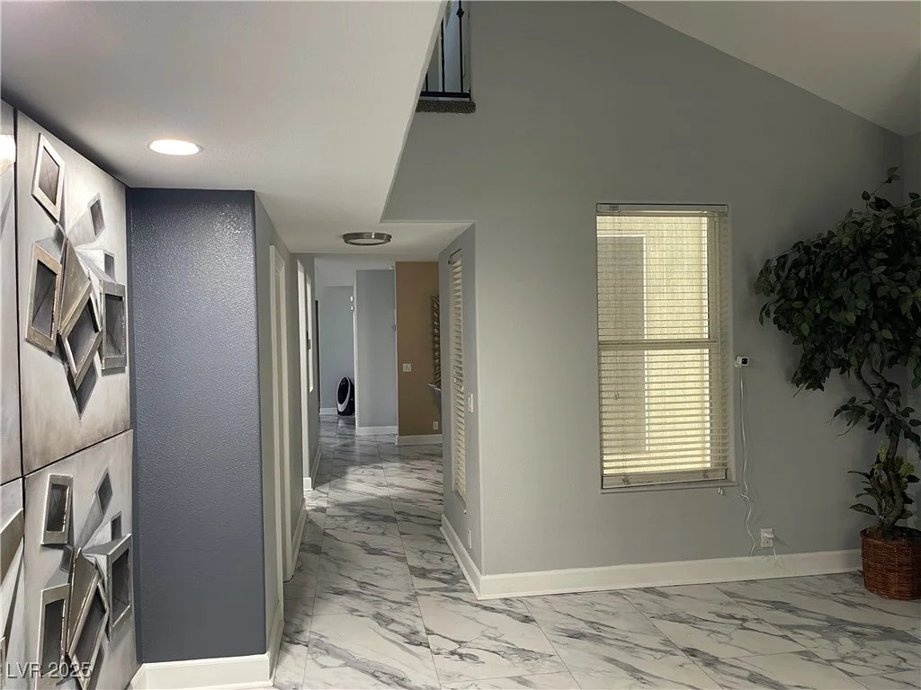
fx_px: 665
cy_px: 345
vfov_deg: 54.9
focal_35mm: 25
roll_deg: +0.3
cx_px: 460
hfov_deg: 69.4
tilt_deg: -1.1
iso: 200
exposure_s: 1/60
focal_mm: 5.1
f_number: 1.6
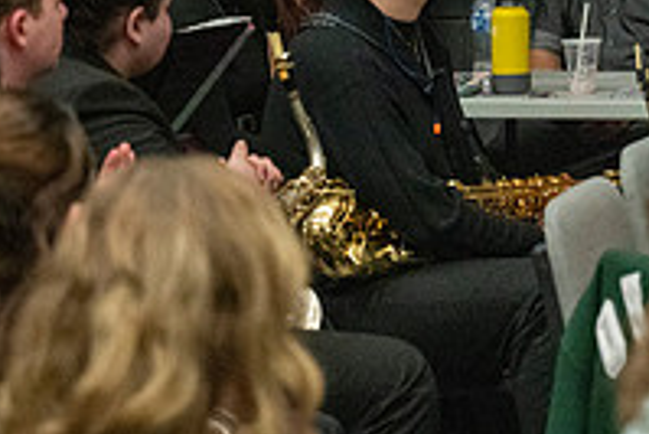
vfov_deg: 6.7
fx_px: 3680
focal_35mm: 204
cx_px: 894
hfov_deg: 9.8
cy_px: -135
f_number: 4
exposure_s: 1/500
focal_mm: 70
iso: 10000
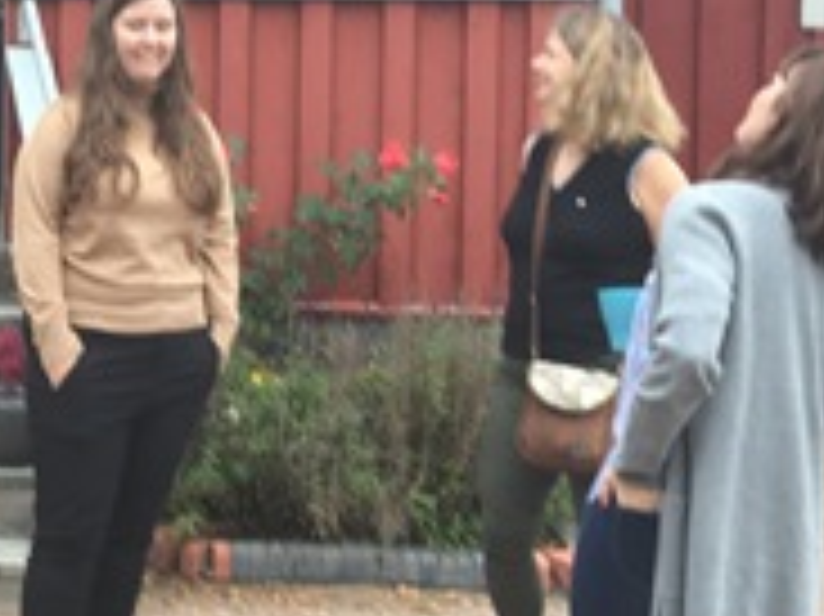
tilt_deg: -2.2
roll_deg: -0.6
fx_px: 2284
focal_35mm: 96
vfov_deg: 15.3
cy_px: 180
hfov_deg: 19.7
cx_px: -38
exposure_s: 1/100
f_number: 2.2
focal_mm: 4.15
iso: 40
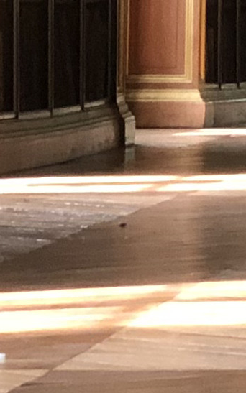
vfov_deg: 5.1
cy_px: -497
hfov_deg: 3.2
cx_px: 798
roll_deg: +1.0
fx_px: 4322
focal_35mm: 403
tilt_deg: +6.5
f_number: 2.4
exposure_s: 1/25
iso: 125
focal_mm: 6
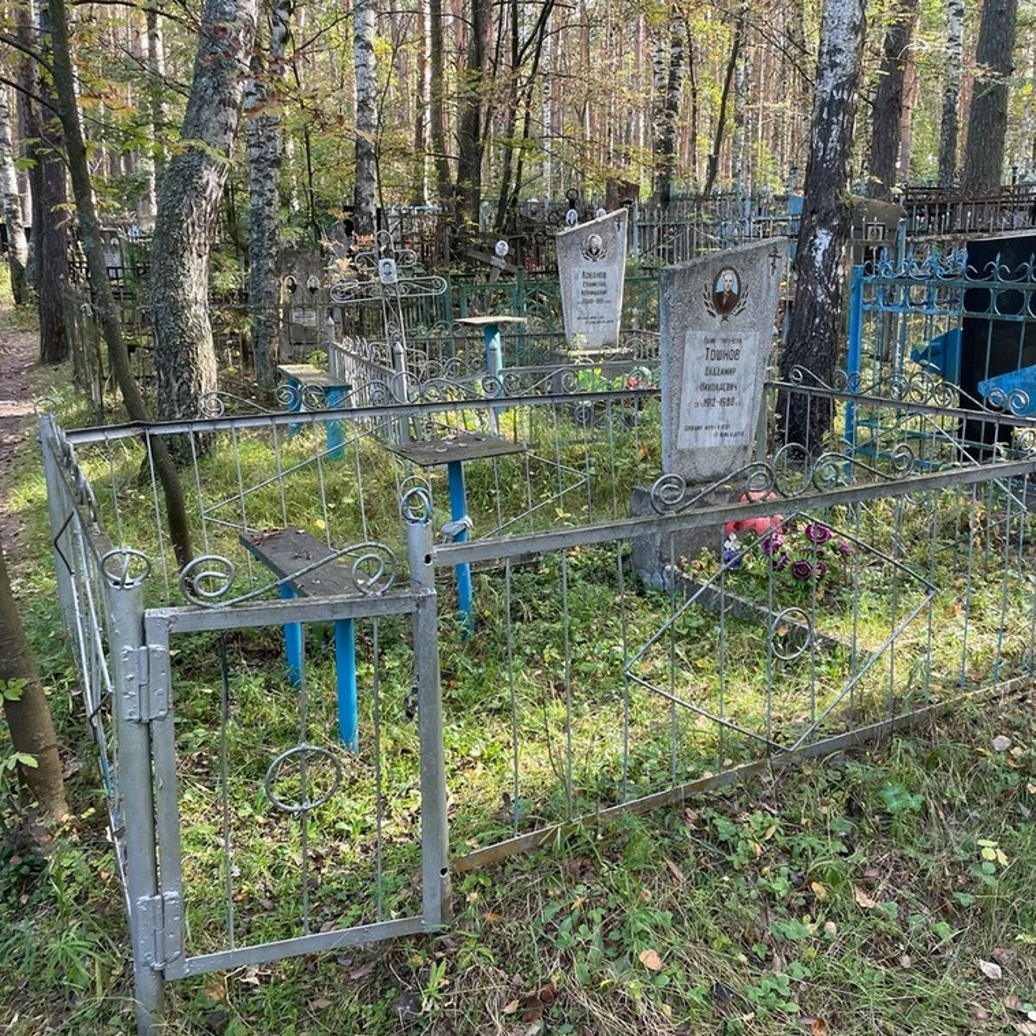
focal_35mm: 31
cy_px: 515
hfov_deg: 52.3
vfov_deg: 52.5
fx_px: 1050
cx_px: 592
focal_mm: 4.2
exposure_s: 1/121
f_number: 1.6
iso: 80
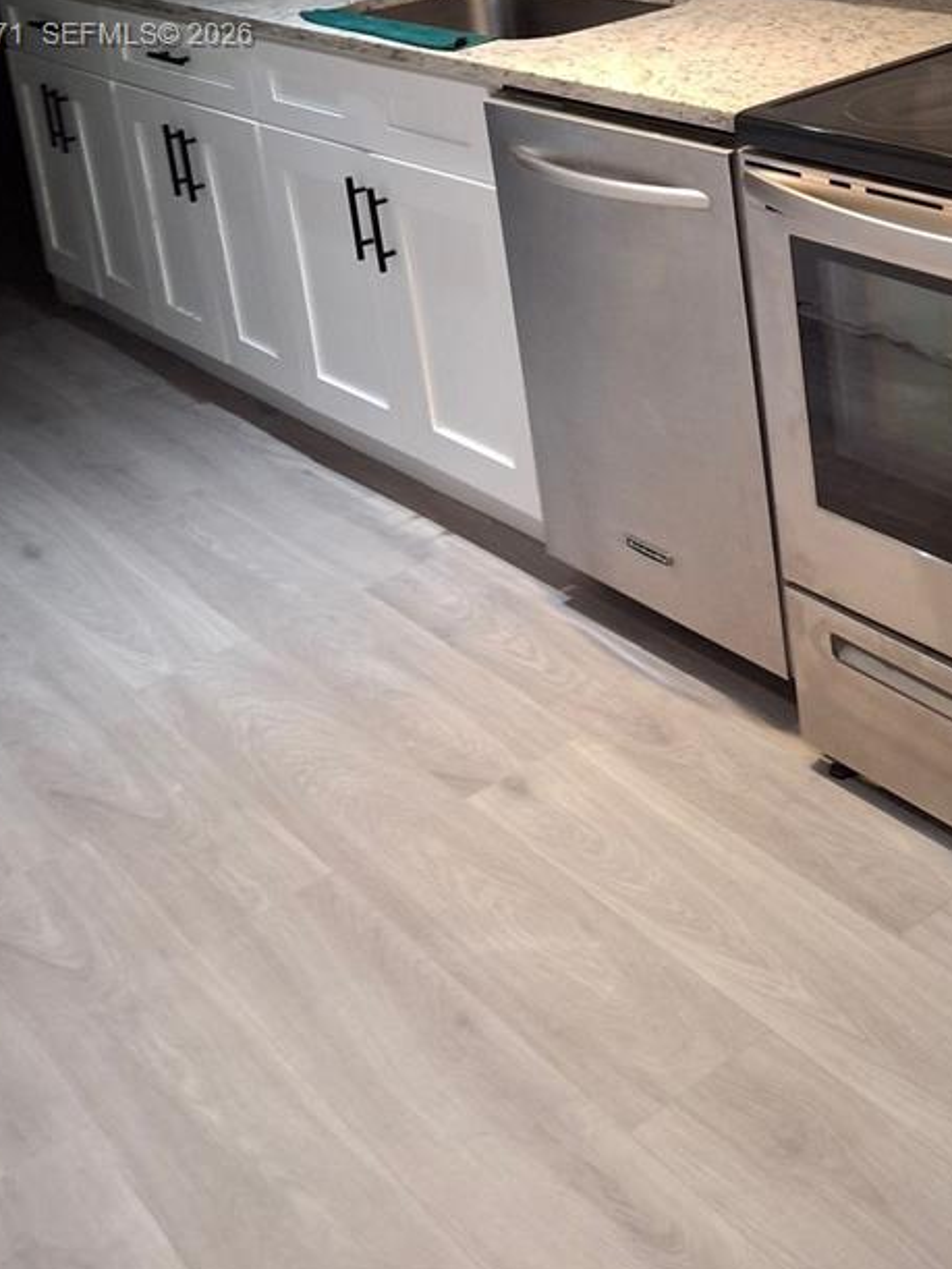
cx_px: 803
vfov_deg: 35.6
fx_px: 1797
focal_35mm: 49
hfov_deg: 28.8
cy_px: 37
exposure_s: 1/50
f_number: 1.8
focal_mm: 4.69
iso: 250
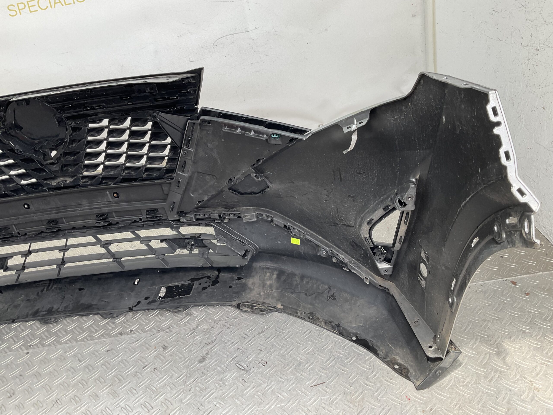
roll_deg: +9.6
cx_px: 276
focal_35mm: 29
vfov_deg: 48.2
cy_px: 208
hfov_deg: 61.7
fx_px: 463
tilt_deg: -29.2
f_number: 1.8
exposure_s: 1/120
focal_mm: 3
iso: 25
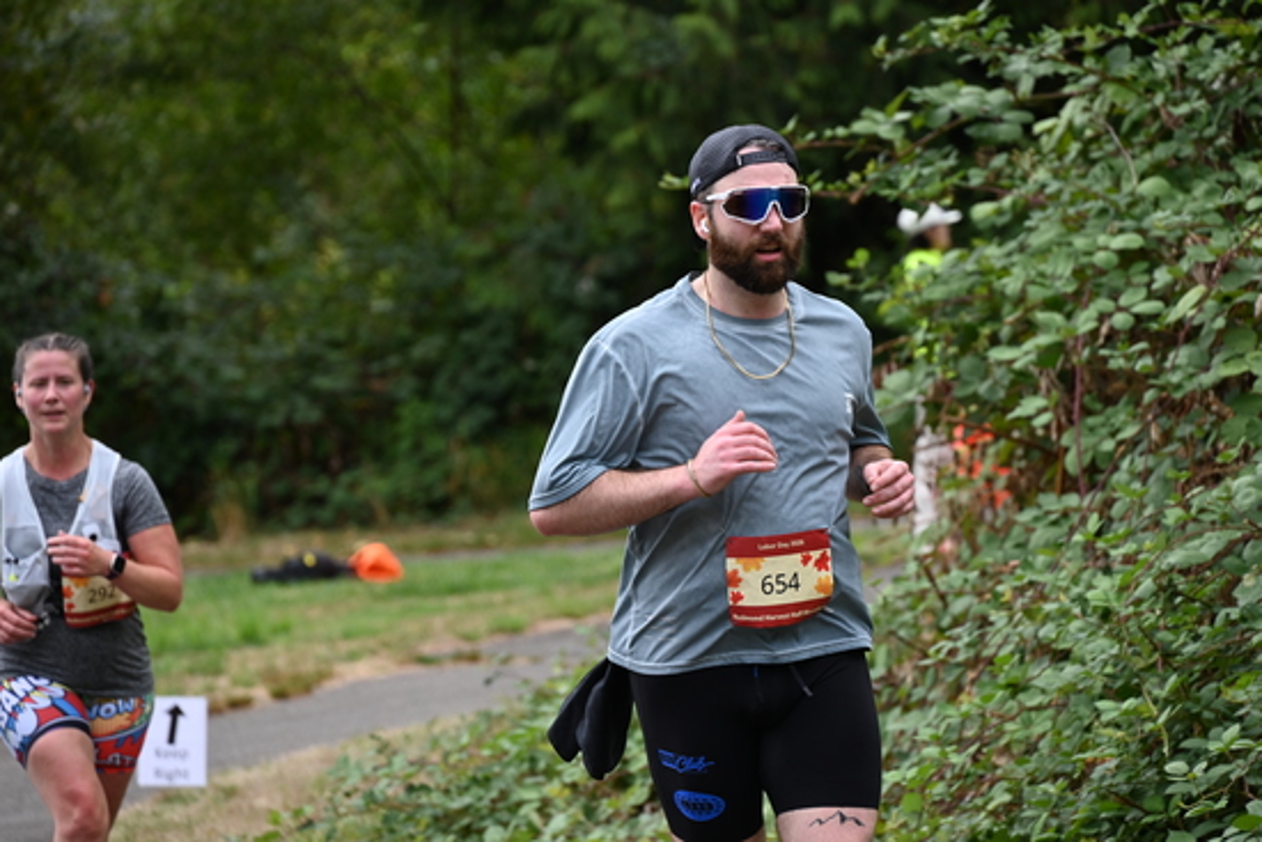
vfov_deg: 6.9
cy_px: 421
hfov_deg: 10.3
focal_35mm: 200
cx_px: 631
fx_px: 7013
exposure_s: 1/400
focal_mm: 200
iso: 400
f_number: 6.3
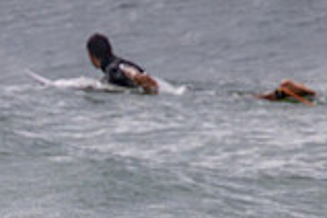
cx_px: 35
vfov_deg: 0.5
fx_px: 26430
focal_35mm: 2910
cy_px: 344
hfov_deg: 0.7
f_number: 11
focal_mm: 800
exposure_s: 1/2000
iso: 1400
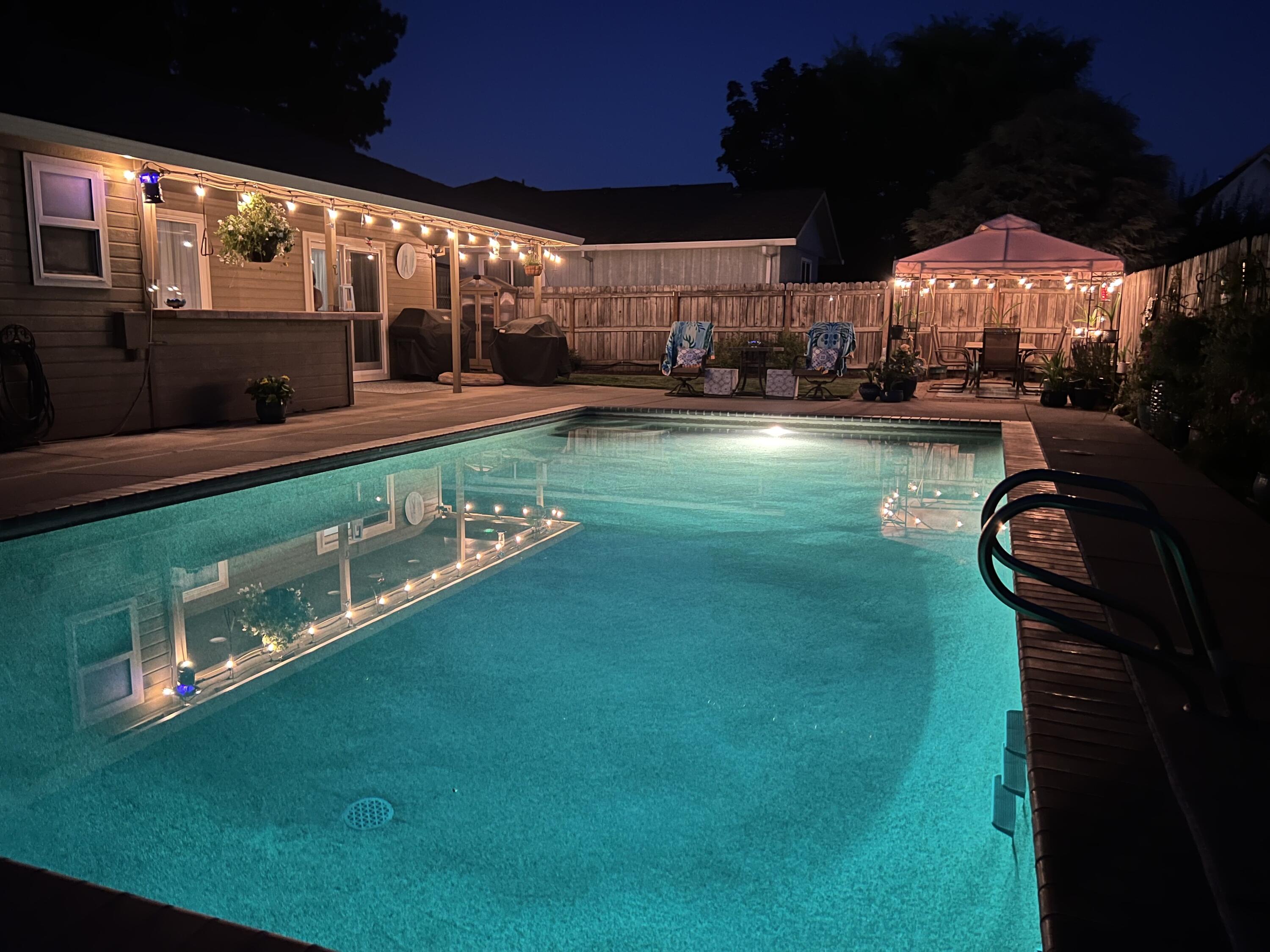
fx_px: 954
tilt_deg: -9.3
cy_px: 476
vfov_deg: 53.1
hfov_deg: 67.3
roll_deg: -0.3
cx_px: 635
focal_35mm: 26
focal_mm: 5.7
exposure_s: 1/15
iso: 640
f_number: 1.5
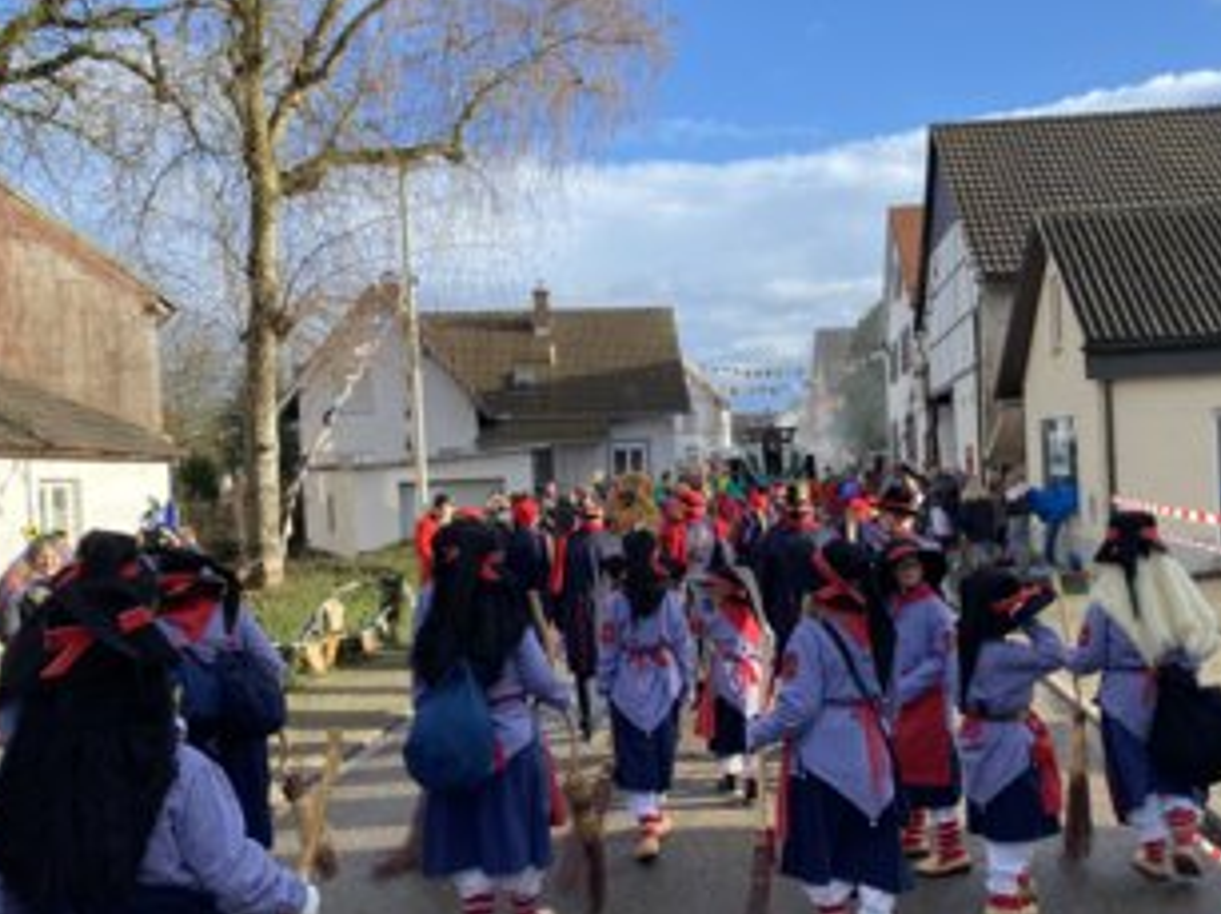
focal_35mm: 34
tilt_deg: +3.3
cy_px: 499
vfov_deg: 41.7
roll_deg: +0.1
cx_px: 678
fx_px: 1198
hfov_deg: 53.9
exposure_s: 1/1300
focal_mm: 4.25
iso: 32
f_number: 1.8
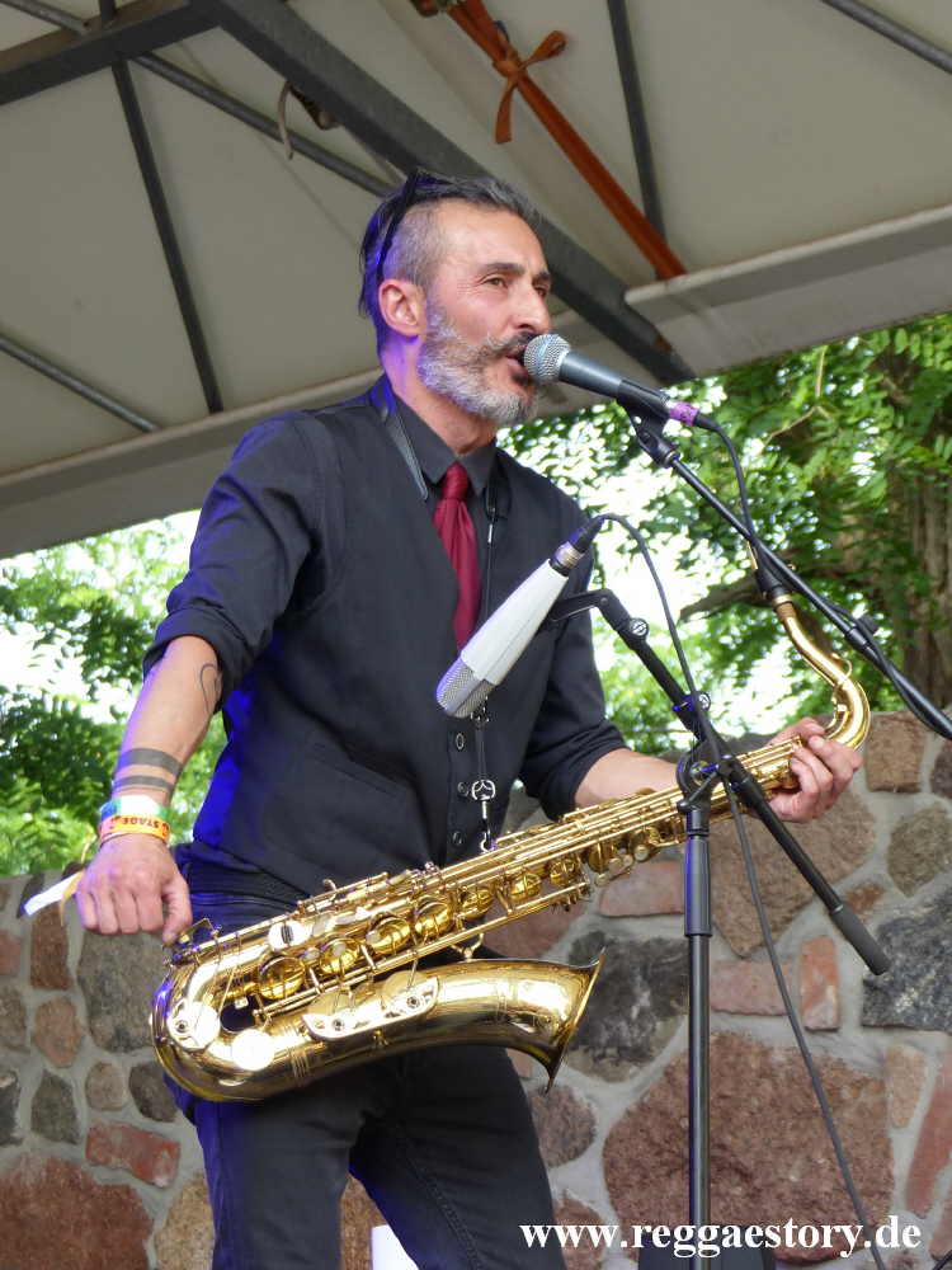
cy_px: 635
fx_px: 3814
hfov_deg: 14.2
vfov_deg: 18.9
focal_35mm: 104
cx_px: 476
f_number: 2.8
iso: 100
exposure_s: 1/125
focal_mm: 18.7
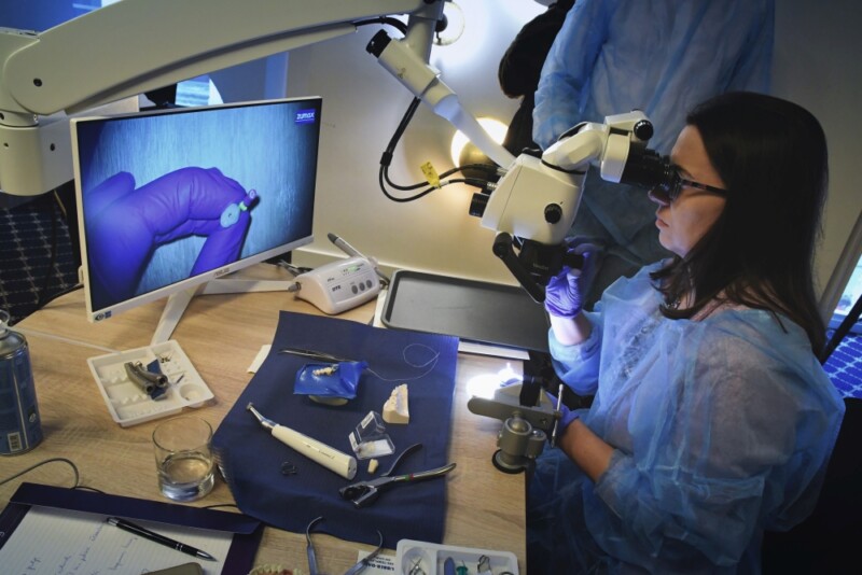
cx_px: 431
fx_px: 599
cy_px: 288
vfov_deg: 51.3
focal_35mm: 25
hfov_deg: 71.5
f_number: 8
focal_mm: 17
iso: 5000
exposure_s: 1/100
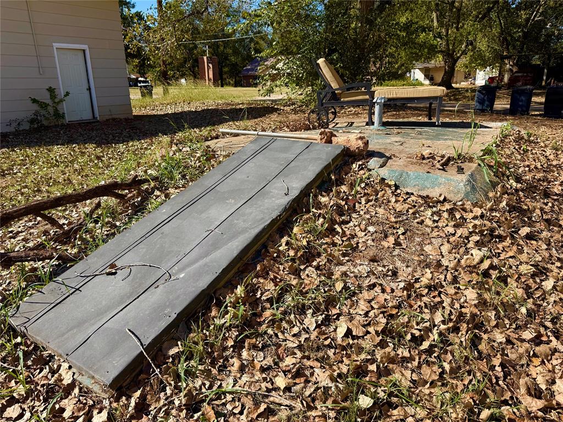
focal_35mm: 24
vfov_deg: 56.8
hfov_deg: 71.6
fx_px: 390
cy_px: 211
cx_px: 282
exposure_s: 1/3279
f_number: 1.78
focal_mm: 6.76
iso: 80
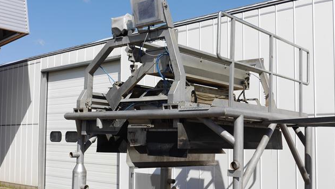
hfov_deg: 42.1
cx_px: 169
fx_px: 435
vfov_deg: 24.4
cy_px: 107
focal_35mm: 49
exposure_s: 1/400
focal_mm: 22
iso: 160
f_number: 9
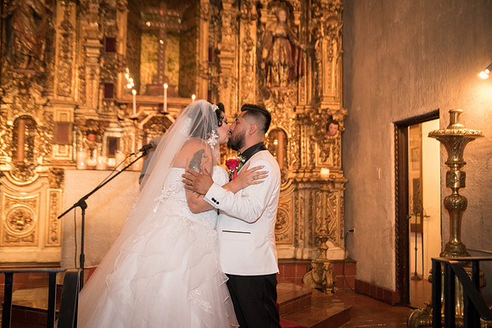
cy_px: 164
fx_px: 519
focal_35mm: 38
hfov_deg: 50.7
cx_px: 246
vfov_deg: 35.1
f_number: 2.8
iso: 4000
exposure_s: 1/80
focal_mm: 38
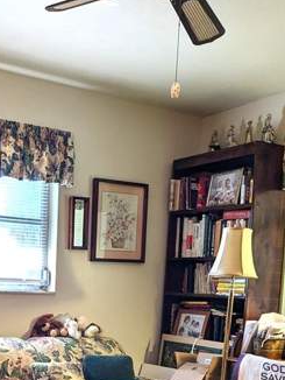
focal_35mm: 53
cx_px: 63
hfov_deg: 27.1
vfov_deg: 34.4
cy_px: 331
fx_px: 581
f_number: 1.73
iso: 54
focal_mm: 4.38
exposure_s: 1/60
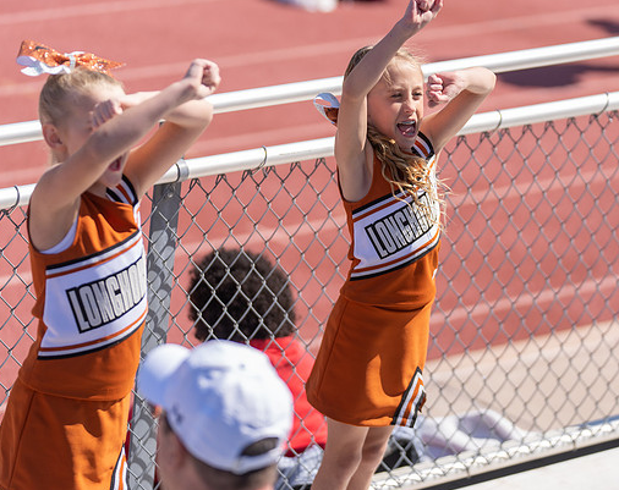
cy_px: 206
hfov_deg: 10.4
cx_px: 394
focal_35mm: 187
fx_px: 3413
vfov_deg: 8.2
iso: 100
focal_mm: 140
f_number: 2.8
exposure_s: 1/1250
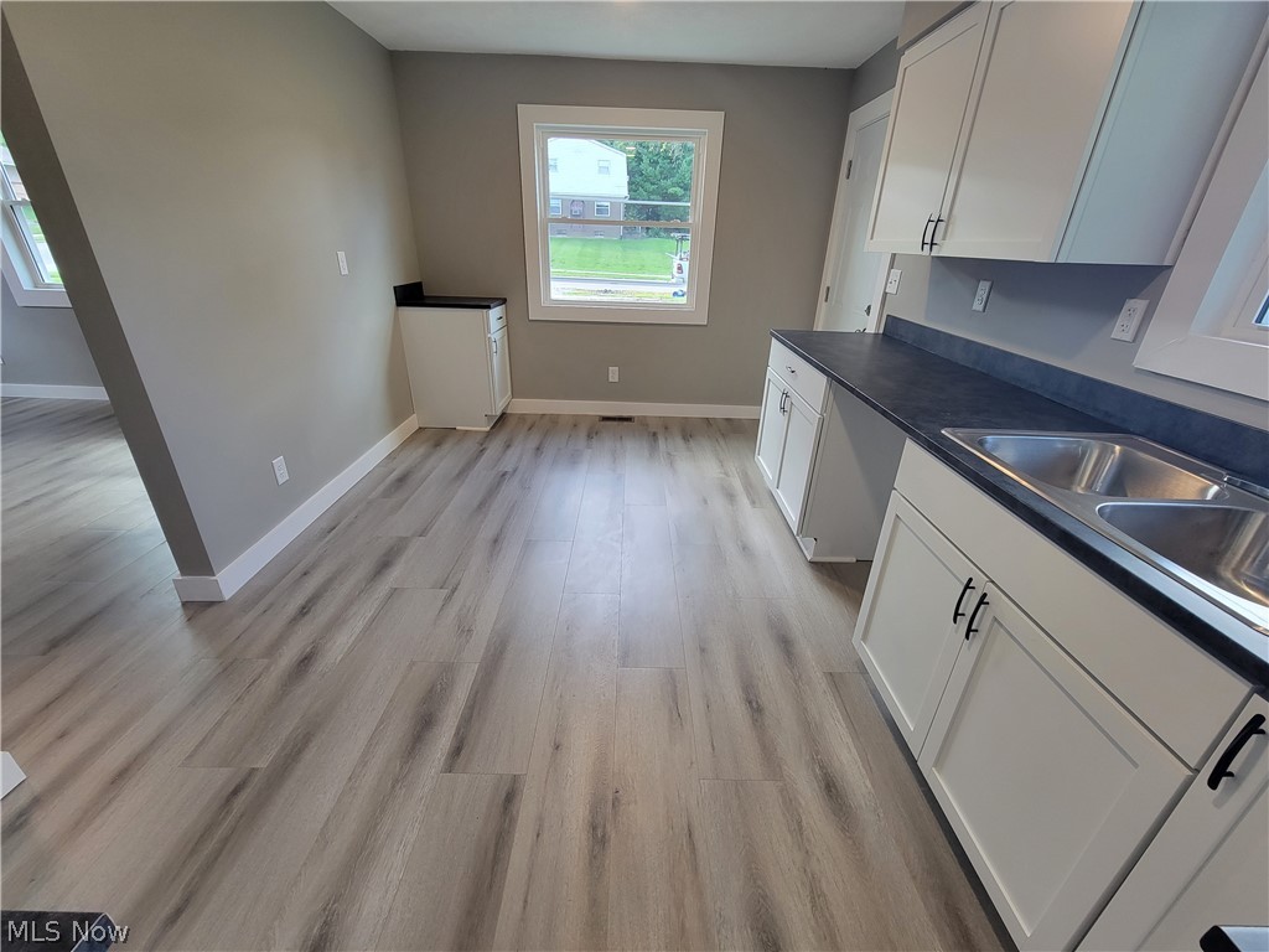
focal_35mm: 13
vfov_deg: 89.9
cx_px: 634
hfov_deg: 106.2
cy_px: 476
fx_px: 477
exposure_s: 1/60
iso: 125
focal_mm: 2.2
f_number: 2.2
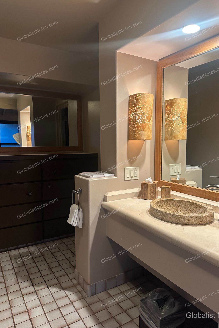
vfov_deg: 71.5
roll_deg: -1.6
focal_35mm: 25
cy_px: 164
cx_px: 121
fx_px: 228
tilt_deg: -5.2
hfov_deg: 51.2
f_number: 1.78
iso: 250
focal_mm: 6.86
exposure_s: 1/60
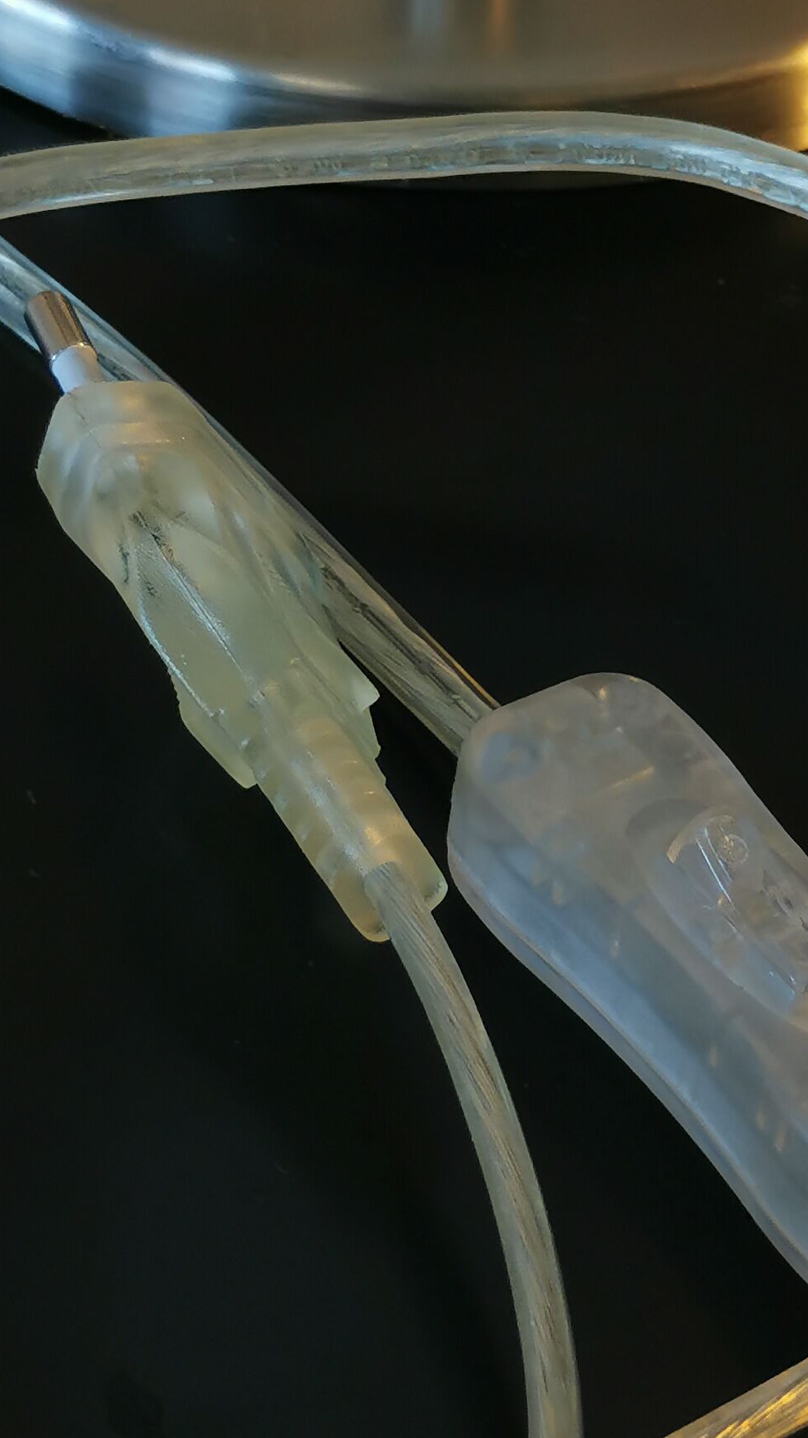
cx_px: 496
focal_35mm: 129
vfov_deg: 16.6
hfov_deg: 9.4
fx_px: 4915
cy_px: 424
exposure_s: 1/100
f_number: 1.8
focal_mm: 5.58
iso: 100
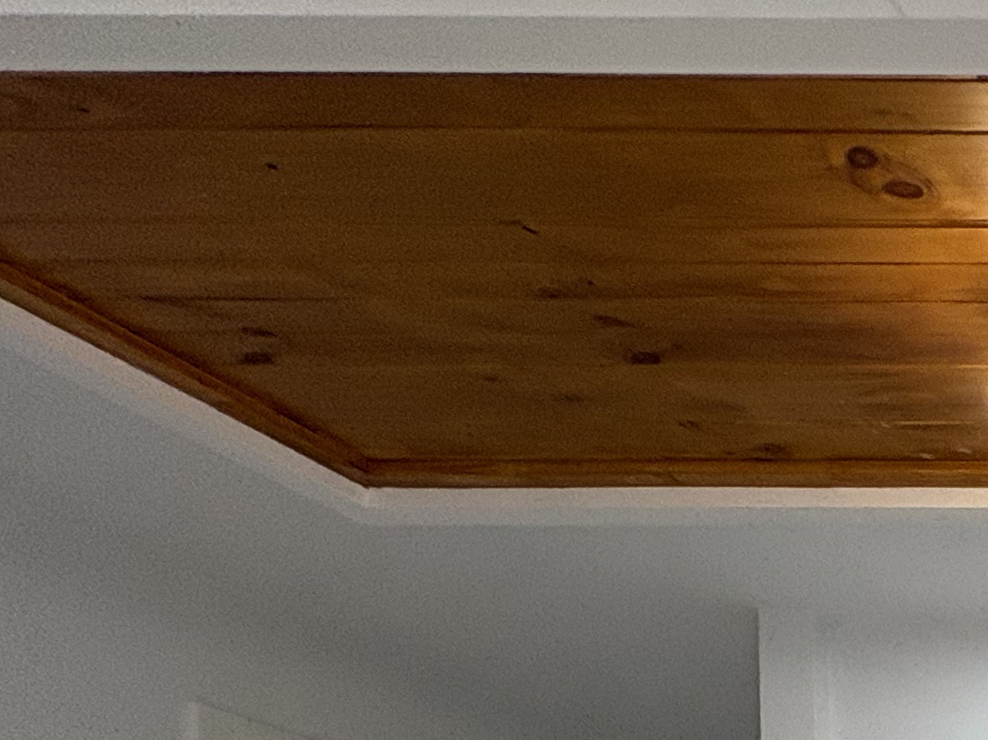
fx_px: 1455
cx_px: 1758
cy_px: 1263
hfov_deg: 22.5
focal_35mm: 51
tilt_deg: -1.9
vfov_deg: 21.2
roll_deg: -0.1
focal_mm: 2.22
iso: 80
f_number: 2.2
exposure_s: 1/100
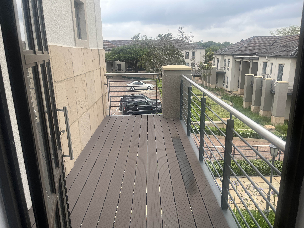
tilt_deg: -12.5
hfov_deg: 67.3
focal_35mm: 26
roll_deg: +1.9
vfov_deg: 53.1
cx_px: 152
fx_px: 228
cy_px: 114
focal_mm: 5.1
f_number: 1.6
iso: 50
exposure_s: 1/1325
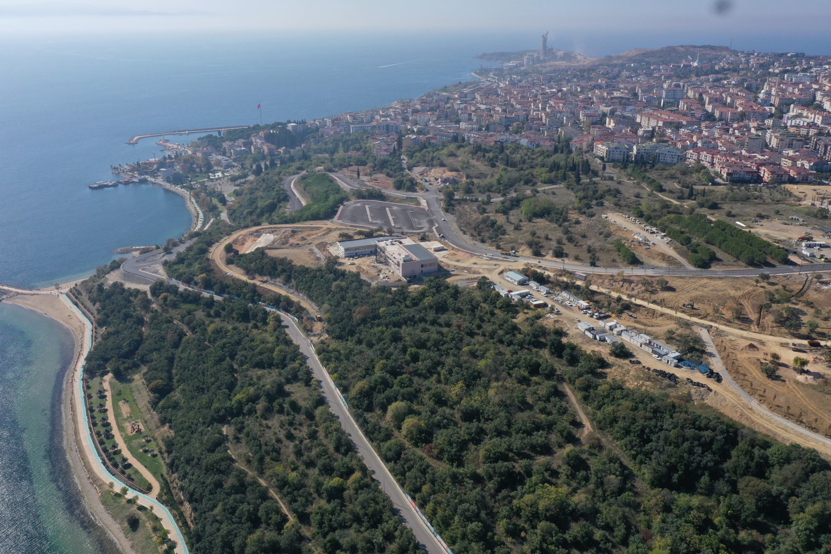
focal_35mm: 28
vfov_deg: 46.4
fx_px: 646
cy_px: 277
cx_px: 416
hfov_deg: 65.5
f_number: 6.3
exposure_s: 1/500
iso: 100
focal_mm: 10.26
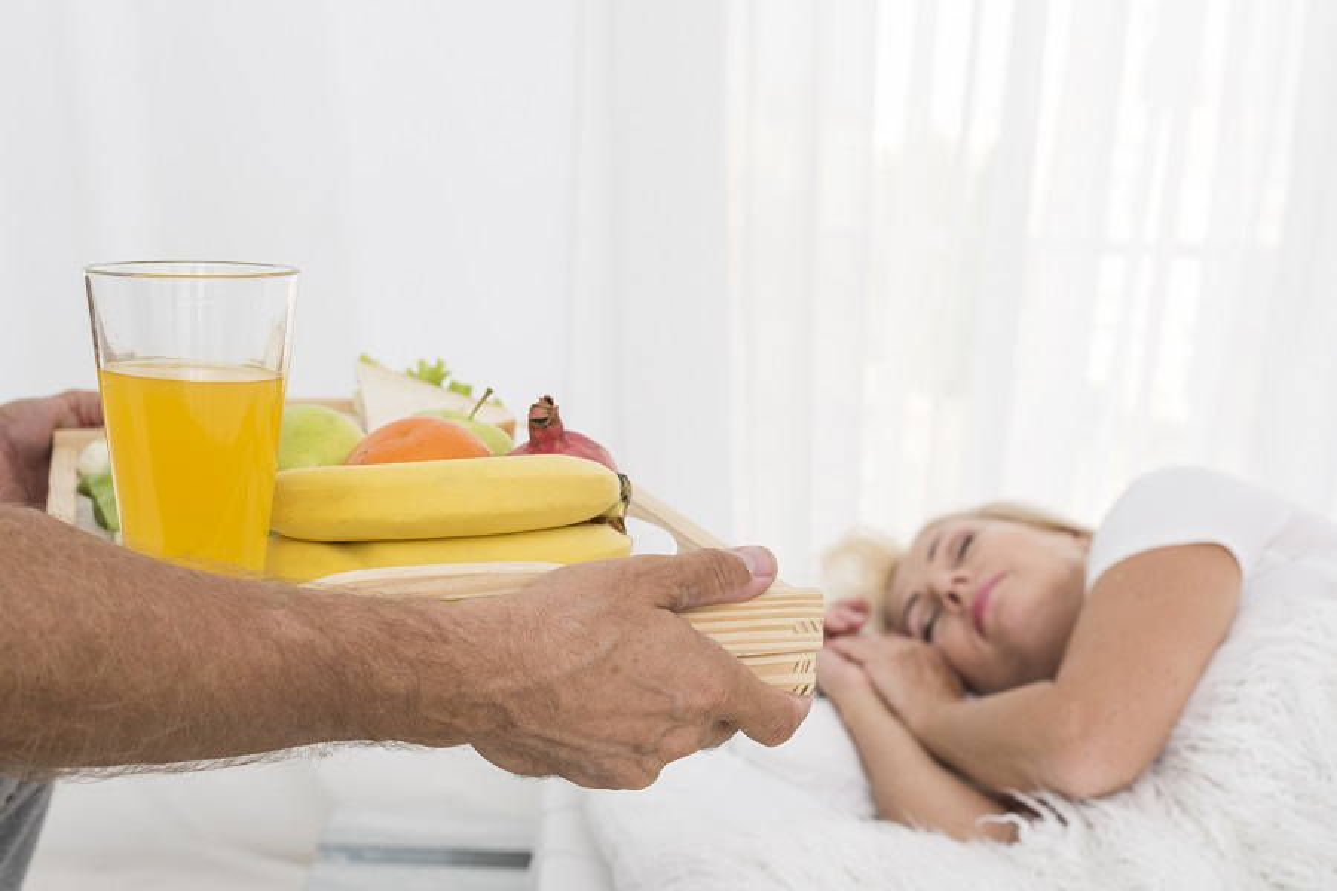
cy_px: 446
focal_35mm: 50
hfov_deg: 39.6
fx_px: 1857
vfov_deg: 27.0
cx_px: 668
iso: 200
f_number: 6.3
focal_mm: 50
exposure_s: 1/125
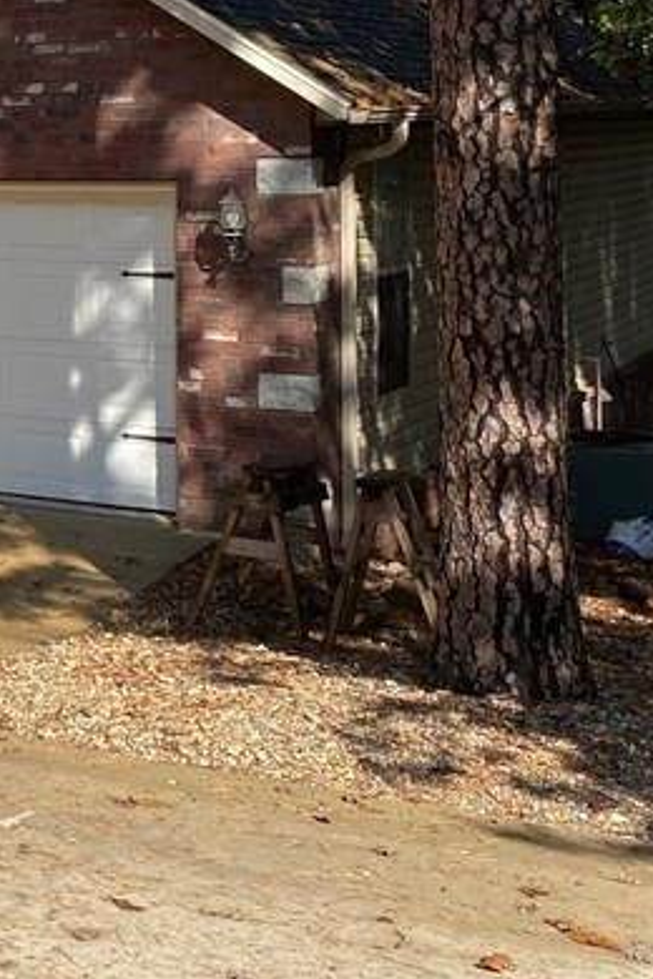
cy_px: 221
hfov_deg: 16.6
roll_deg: +1.2
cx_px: -447
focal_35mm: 71
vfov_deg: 28.0
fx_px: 1932
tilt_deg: -2.9
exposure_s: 1/1464
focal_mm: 4.25
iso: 32
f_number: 1.8
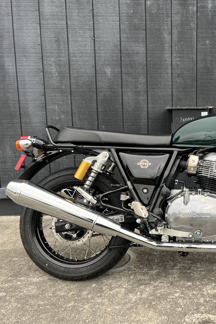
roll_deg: +0.7
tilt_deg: -8.9
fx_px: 333
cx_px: 198
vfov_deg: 51.9
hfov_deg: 33.8
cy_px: 162
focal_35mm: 37
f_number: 1.5
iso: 50
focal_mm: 5.7
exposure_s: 1/407
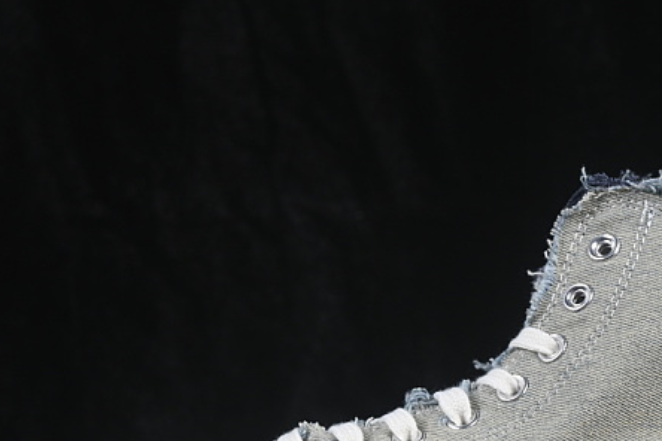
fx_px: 2482
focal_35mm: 135
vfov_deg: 10.1
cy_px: 378
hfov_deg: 15.1
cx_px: 494
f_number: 8
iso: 160
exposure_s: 1/80
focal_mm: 50
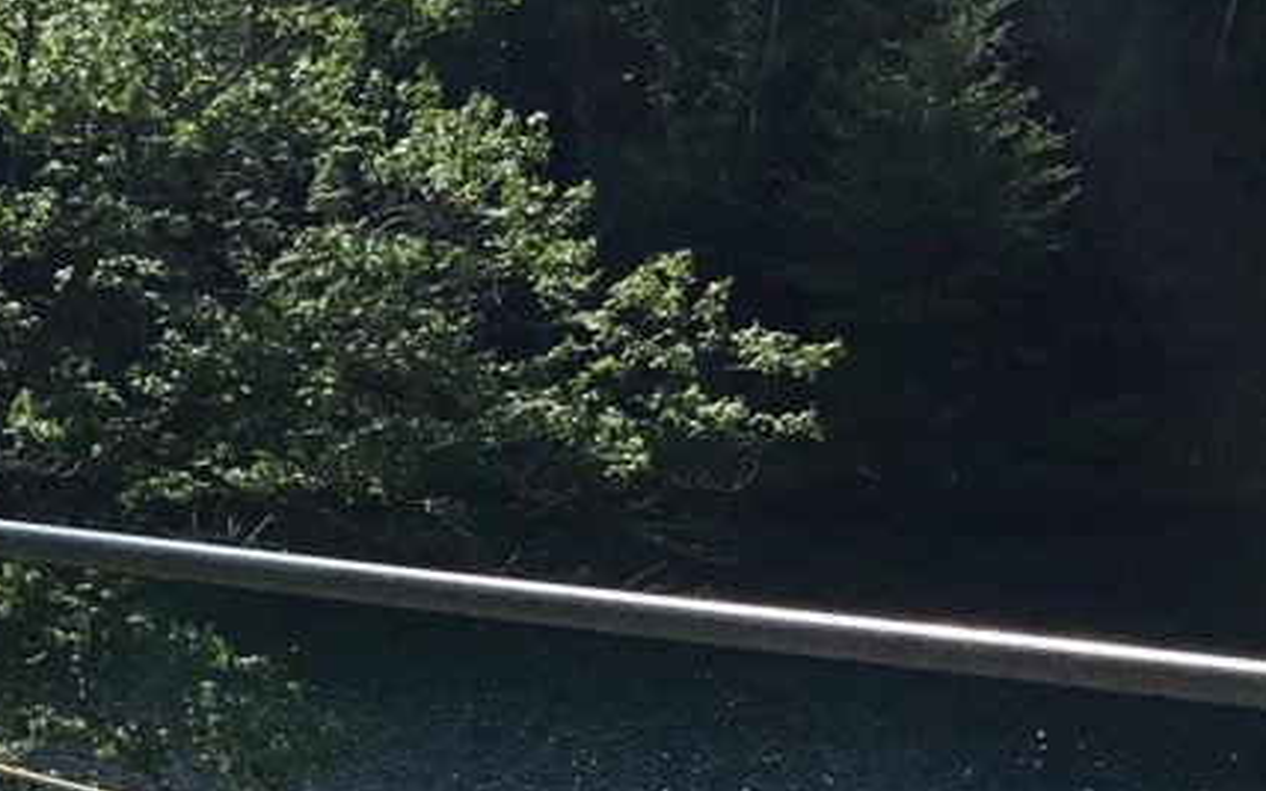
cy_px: 1176
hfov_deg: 16.2
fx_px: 4244
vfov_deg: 10.3
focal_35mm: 123
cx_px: -329
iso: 25
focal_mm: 3.3
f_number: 2.4
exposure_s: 1/1508
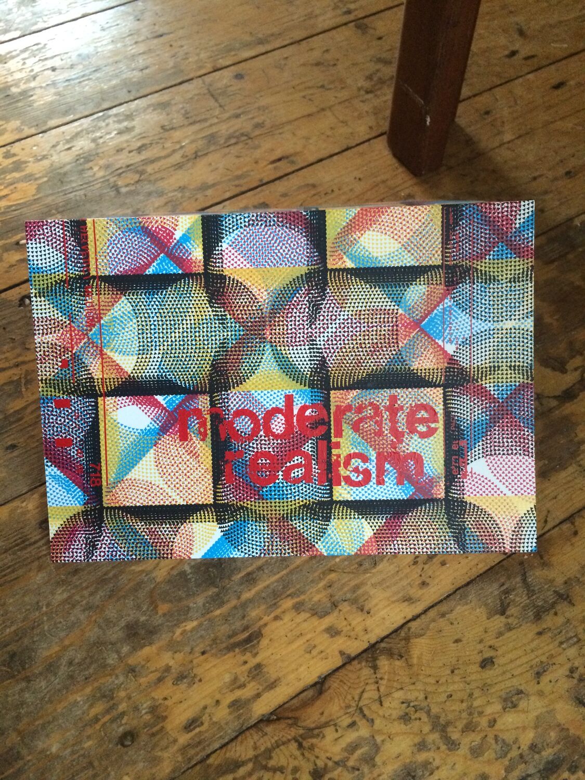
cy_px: 390
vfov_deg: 61.7
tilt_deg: -55.3
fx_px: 653
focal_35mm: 29
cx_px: 292
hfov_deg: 48.2
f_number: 2.2
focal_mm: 4.15
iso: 320
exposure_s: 1/30
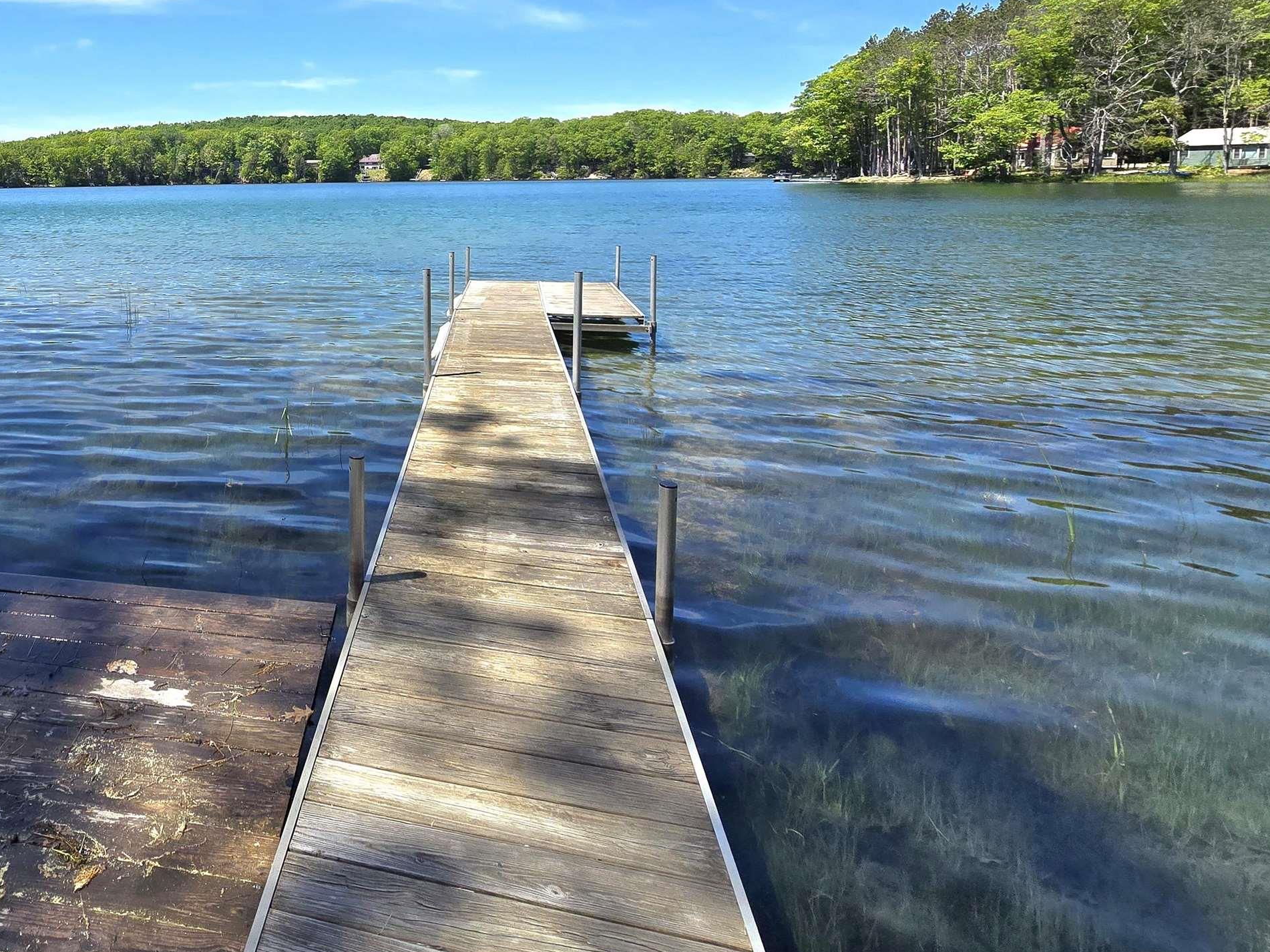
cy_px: 240
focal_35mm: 21
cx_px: 263
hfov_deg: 71.4
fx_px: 770
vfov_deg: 60.1
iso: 50
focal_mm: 2.2
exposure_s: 1/2000
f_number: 2.2
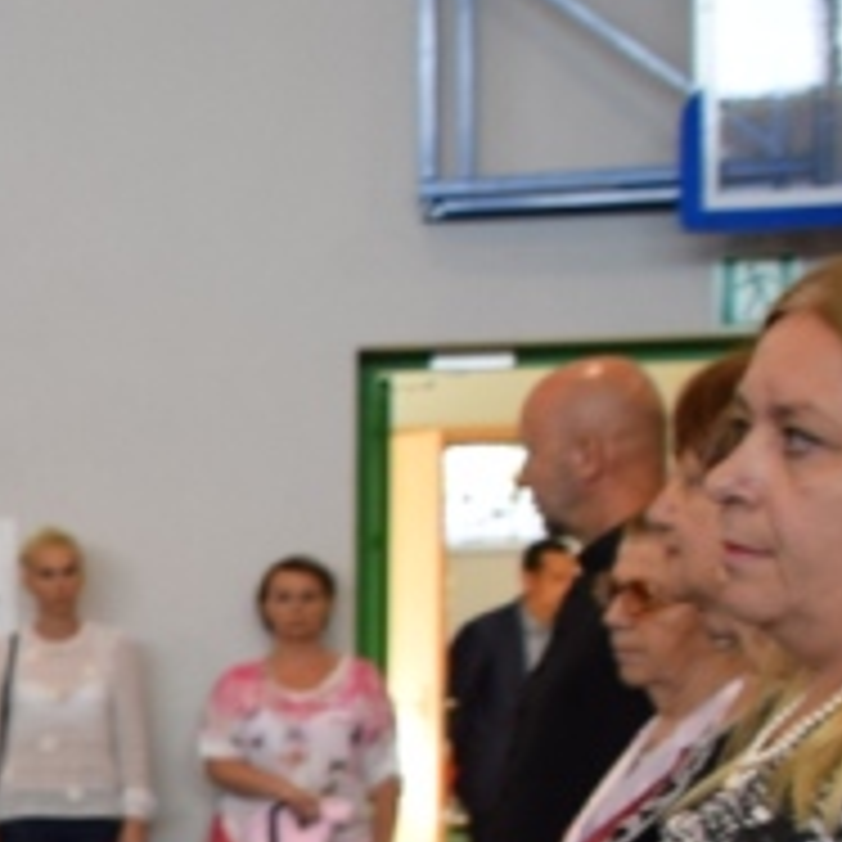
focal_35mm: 126
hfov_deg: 11.4
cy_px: 1015
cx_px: -1211
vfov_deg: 13.5
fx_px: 3467
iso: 400
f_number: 4
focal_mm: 18
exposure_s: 1/60
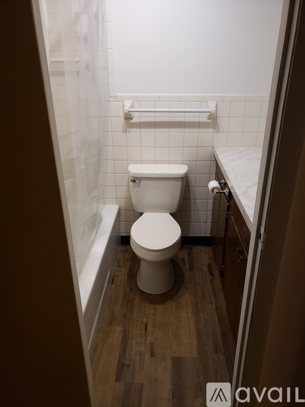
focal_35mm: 26
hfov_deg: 53.0
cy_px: 204
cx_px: 152
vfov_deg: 67.3
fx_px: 306
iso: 250
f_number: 2.4
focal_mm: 4.3
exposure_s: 1/40
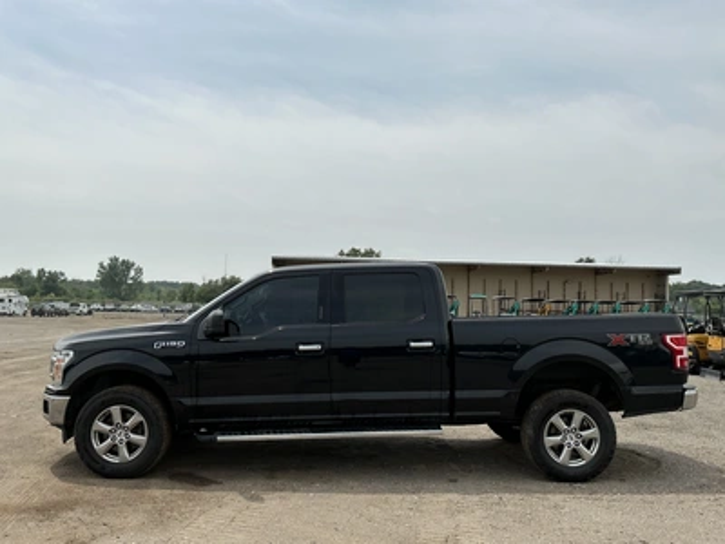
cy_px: 272
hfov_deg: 63.4
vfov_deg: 49.7
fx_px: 586
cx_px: 362
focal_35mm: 28
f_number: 1.8
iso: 25
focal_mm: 3
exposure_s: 1/3534
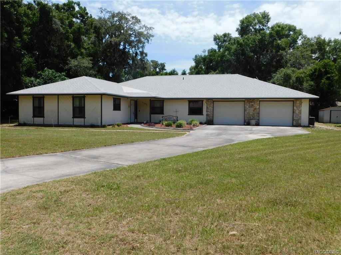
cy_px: 128
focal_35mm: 30
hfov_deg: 60.0
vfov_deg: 46.8
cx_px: 170
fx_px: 296
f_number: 3.2
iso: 125
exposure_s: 1/1500
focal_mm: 5.3
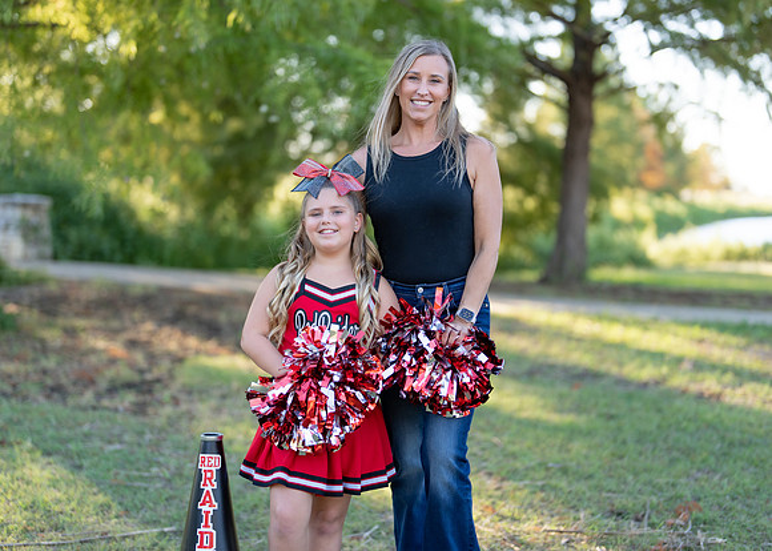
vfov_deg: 24.2
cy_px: 249
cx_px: 386
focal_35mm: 59
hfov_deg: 33.5
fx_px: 1284
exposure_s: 1/800
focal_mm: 50
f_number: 1.2
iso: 100
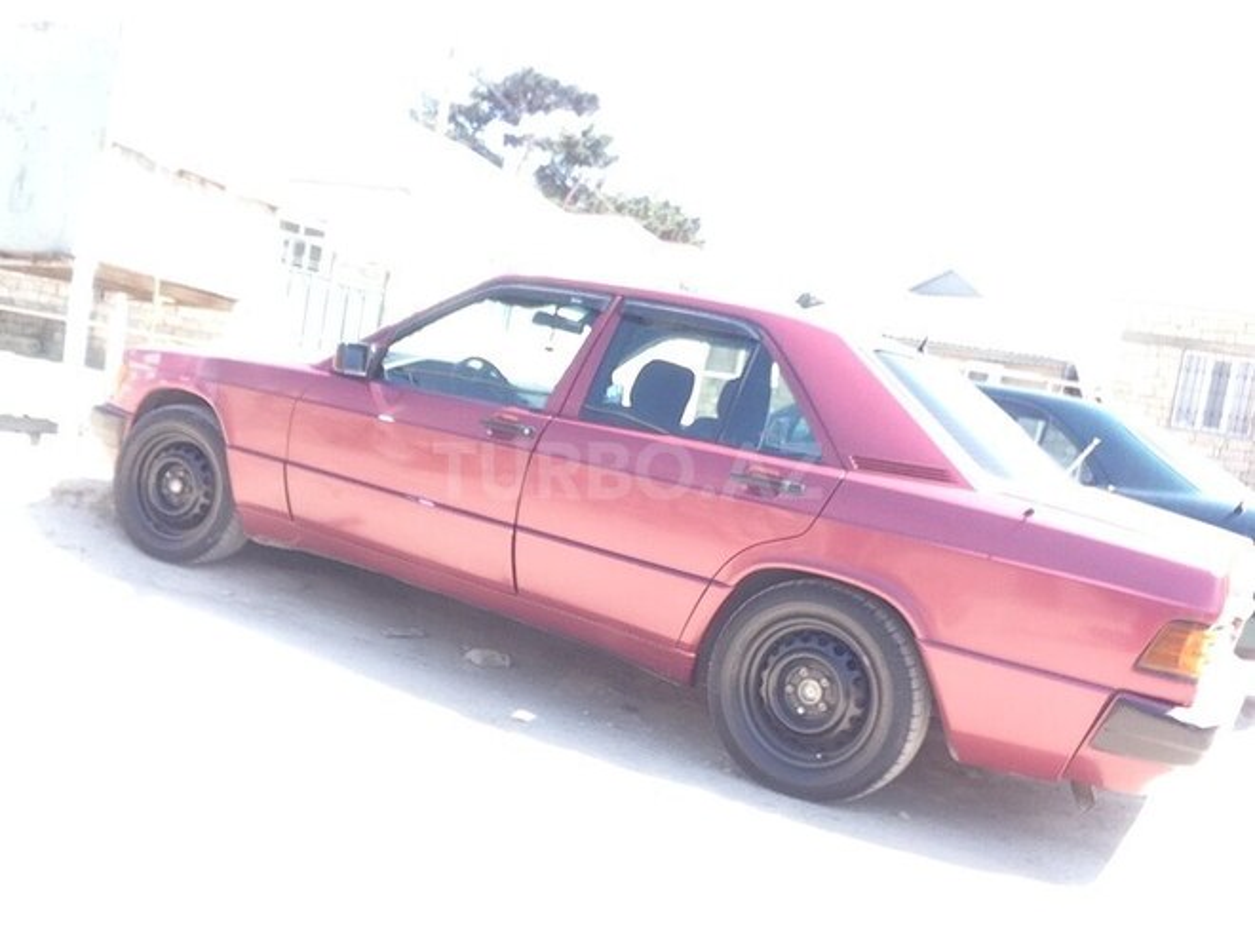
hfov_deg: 52.6
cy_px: 470
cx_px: 628
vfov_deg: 40.7
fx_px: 1269
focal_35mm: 35
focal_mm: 2.18
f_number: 2.4
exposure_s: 1/174
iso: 32
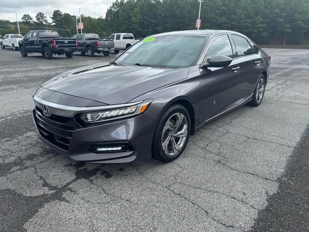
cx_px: 154
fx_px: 214
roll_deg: -1.5
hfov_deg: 71.6
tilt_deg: -20.4
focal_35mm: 24
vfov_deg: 56.8
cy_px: 116
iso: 80
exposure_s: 1/1311
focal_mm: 6.76
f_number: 1.78
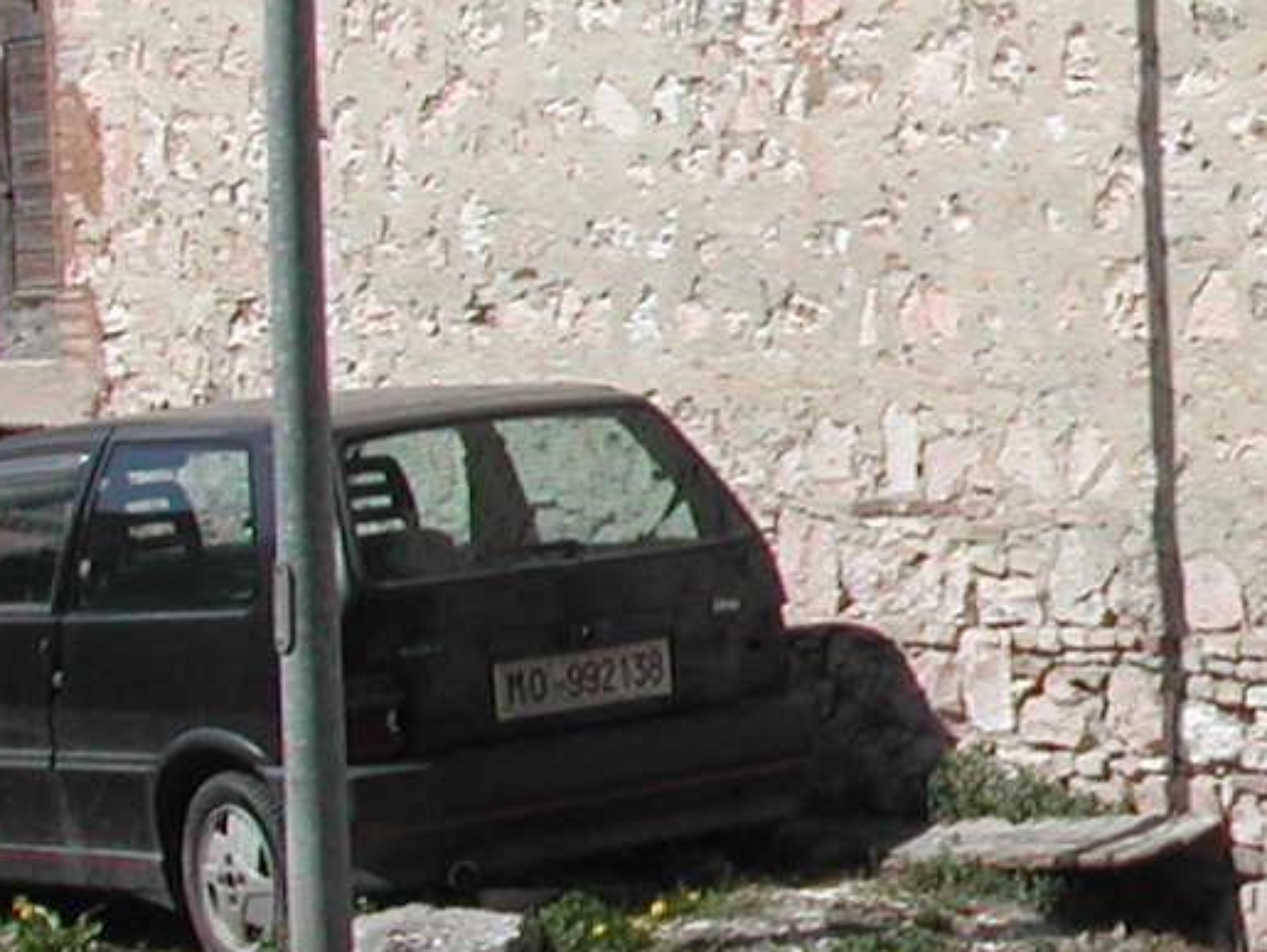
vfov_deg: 9.8
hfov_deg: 12.6
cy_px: 310
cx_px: 1666
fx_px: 5531
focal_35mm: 151
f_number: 7.6
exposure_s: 1/330
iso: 100
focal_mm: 8
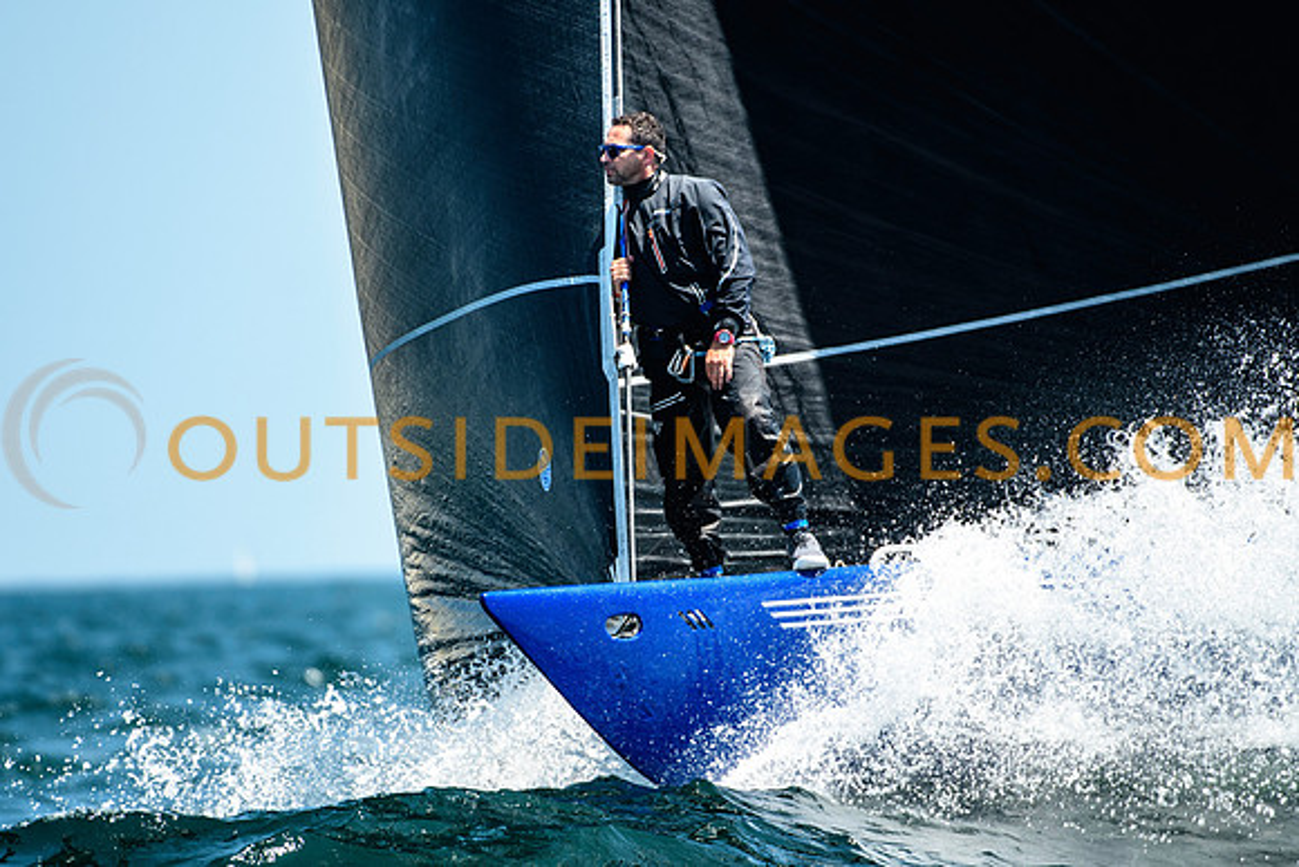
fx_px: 23005
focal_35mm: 637
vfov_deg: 2.2
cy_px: 434
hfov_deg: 3.2
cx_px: 650
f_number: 5
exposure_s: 1/1000
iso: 400
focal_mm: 400
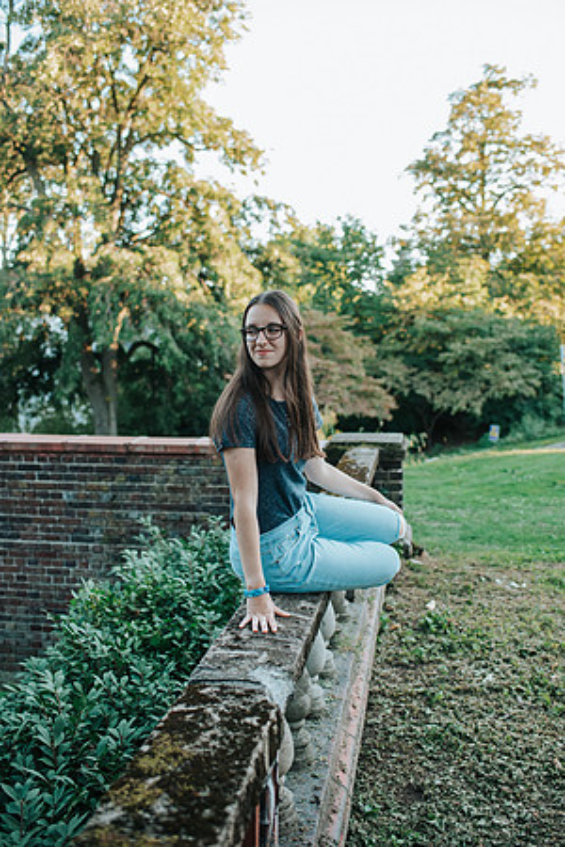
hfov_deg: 37.9
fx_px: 824
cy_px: 424
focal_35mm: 35
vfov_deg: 54.4
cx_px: 282
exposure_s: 1/640
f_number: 2.8
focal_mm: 35
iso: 1000
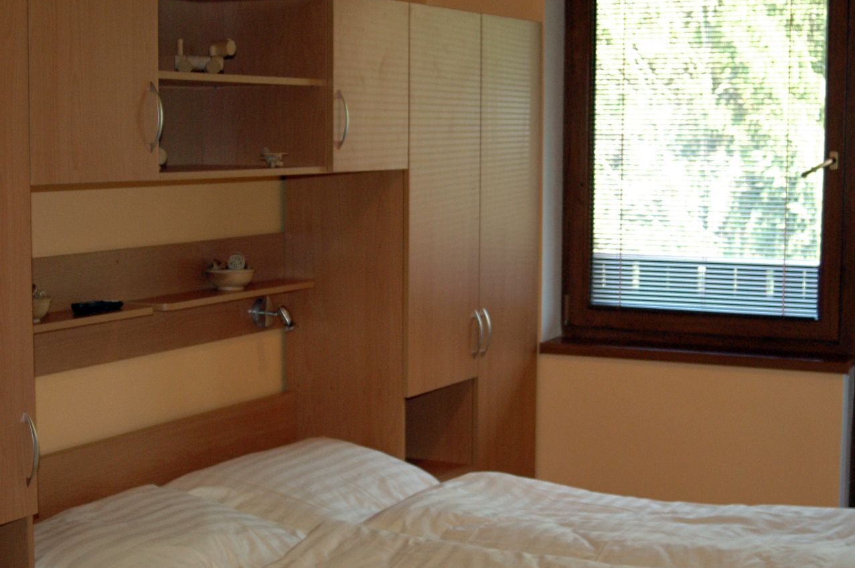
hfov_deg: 30.5
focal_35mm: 66
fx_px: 1566
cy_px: 312
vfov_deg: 20.6
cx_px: 435
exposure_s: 1/160
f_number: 4
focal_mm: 28
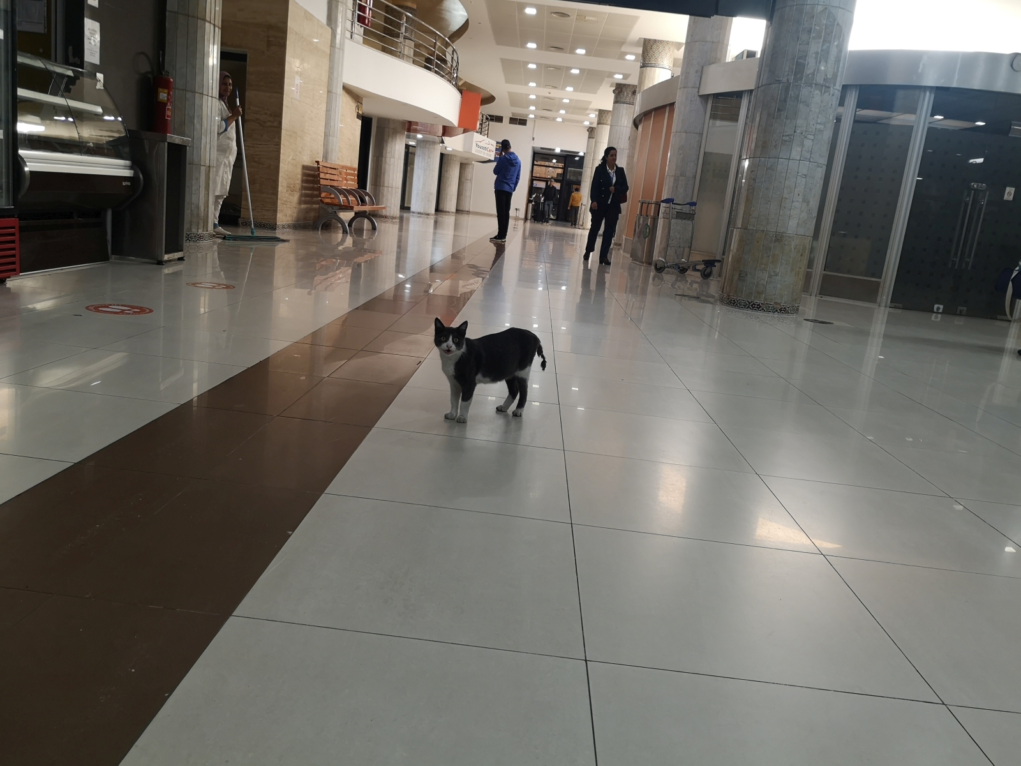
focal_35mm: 27
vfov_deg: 51.4
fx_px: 796
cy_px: 383
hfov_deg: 65.3
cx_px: 510
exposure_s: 1/50
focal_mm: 3.95
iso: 80
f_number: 1.8
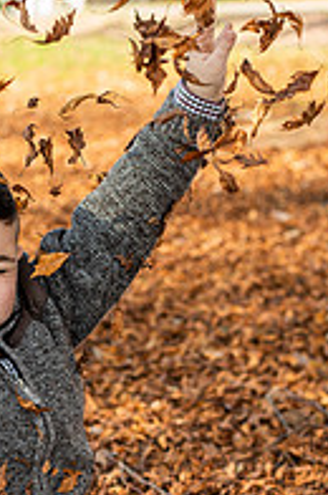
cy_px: 316
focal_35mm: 115
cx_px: 98
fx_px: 1577
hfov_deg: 11.9
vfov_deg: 17.8
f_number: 3.5
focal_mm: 50
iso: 400
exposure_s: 1/640
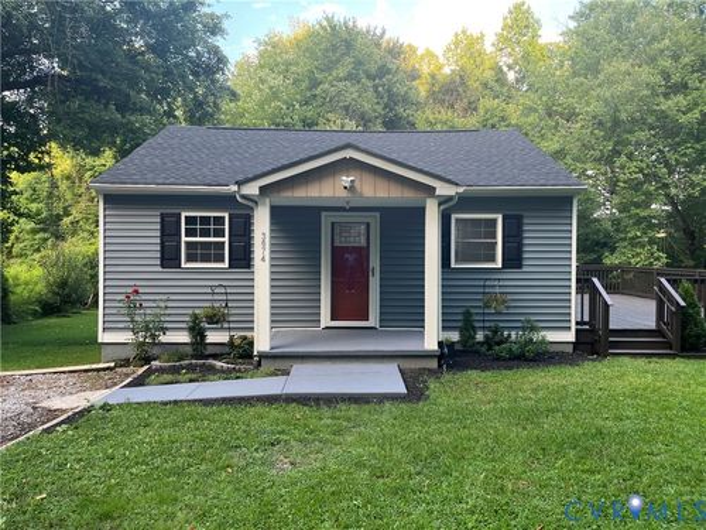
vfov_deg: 53.1
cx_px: 353
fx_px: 530
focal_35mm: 26
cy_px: 265
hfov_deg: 67.3
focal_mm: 5.1
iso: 50
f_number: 1.6
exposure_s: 1/122
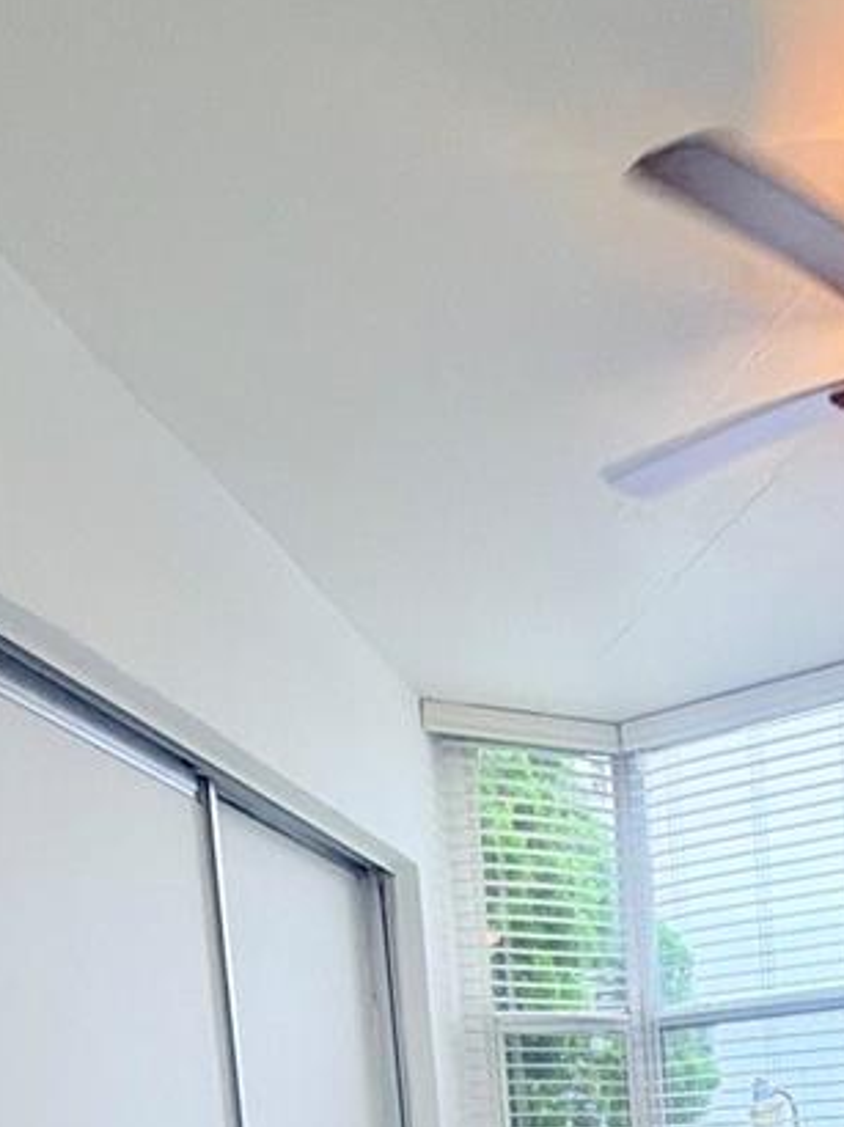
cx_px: 822
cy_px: 1297
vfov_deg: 36.9
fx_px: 1334
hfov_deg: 32.6
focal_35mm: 41
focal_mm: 2.22
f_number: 2.2
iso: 125
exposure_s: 1/120
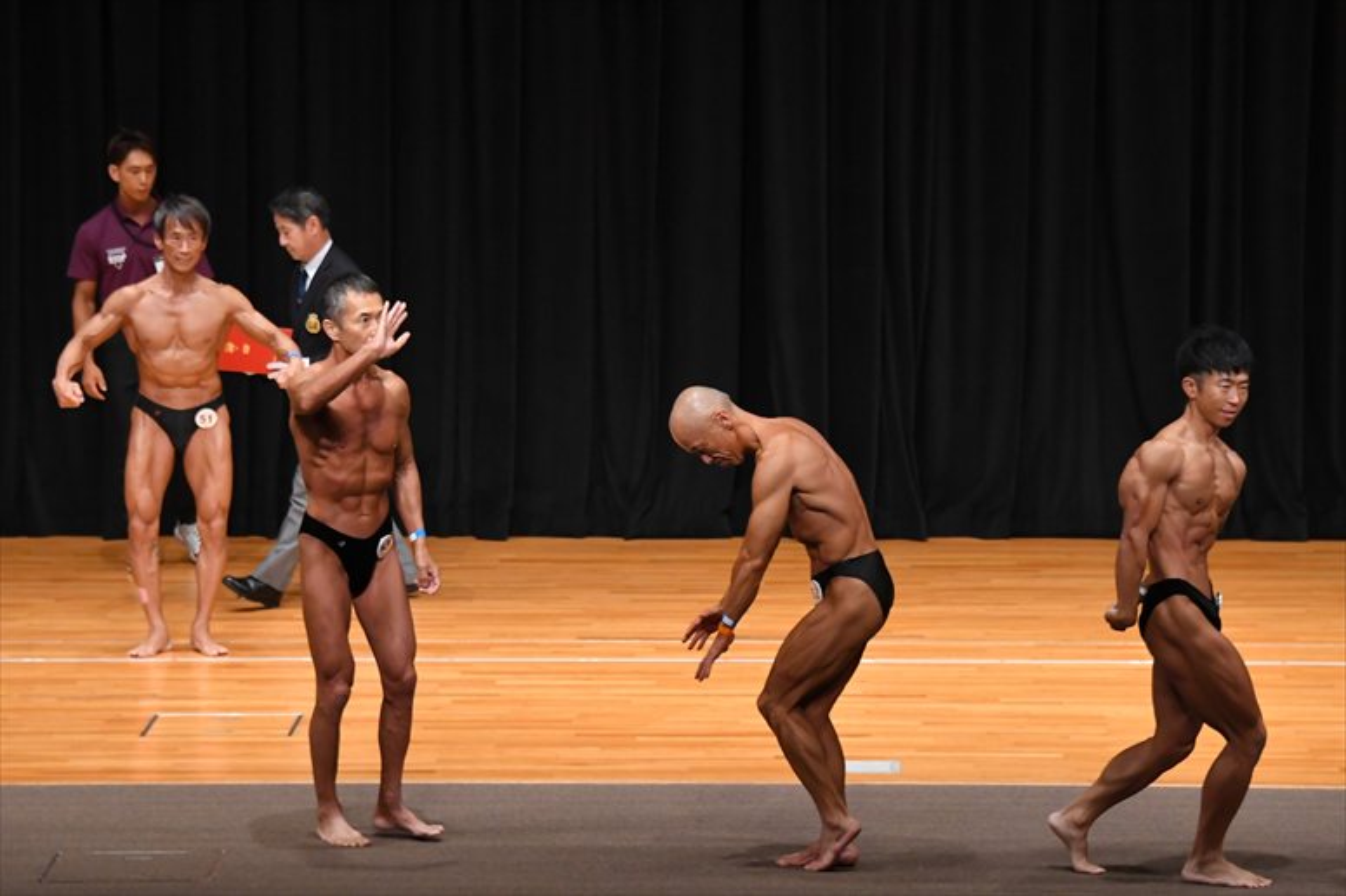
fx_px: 6278
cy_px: 448
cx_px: 673
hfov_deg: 12.2
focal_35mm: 168
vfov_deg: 8.2
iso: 4000
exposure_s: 1/400
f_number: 5.6
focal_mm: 112
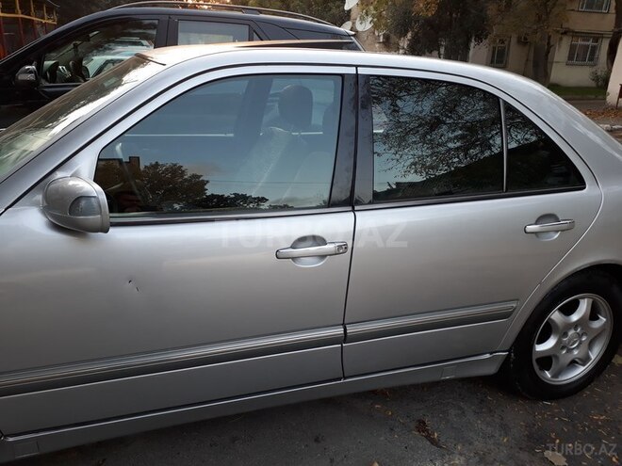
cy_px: 233
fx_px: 485
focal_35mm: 27
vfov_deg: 51.4
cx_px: 311
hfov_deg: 65.3
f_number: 1.9
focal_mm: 3.6
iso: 40
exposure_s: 1/33
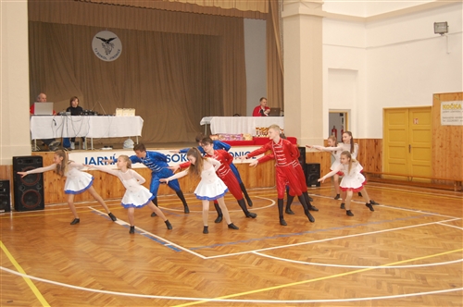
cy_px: 154
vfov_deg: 31.8
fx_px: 539
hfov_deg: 46.5
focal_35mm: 42
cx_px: 232
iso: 1000
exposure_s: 1/60
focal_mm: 28
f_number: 4.2
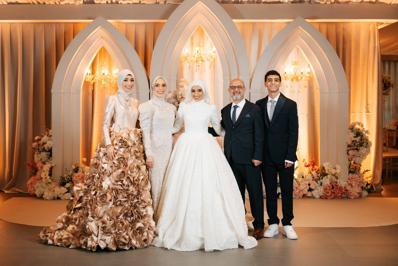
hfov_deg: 40.8
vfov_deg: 27.8
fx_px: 536
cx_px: 196
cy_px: 135
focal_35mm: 48
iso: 400
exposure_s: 1/200
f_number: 2.8
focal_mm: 47
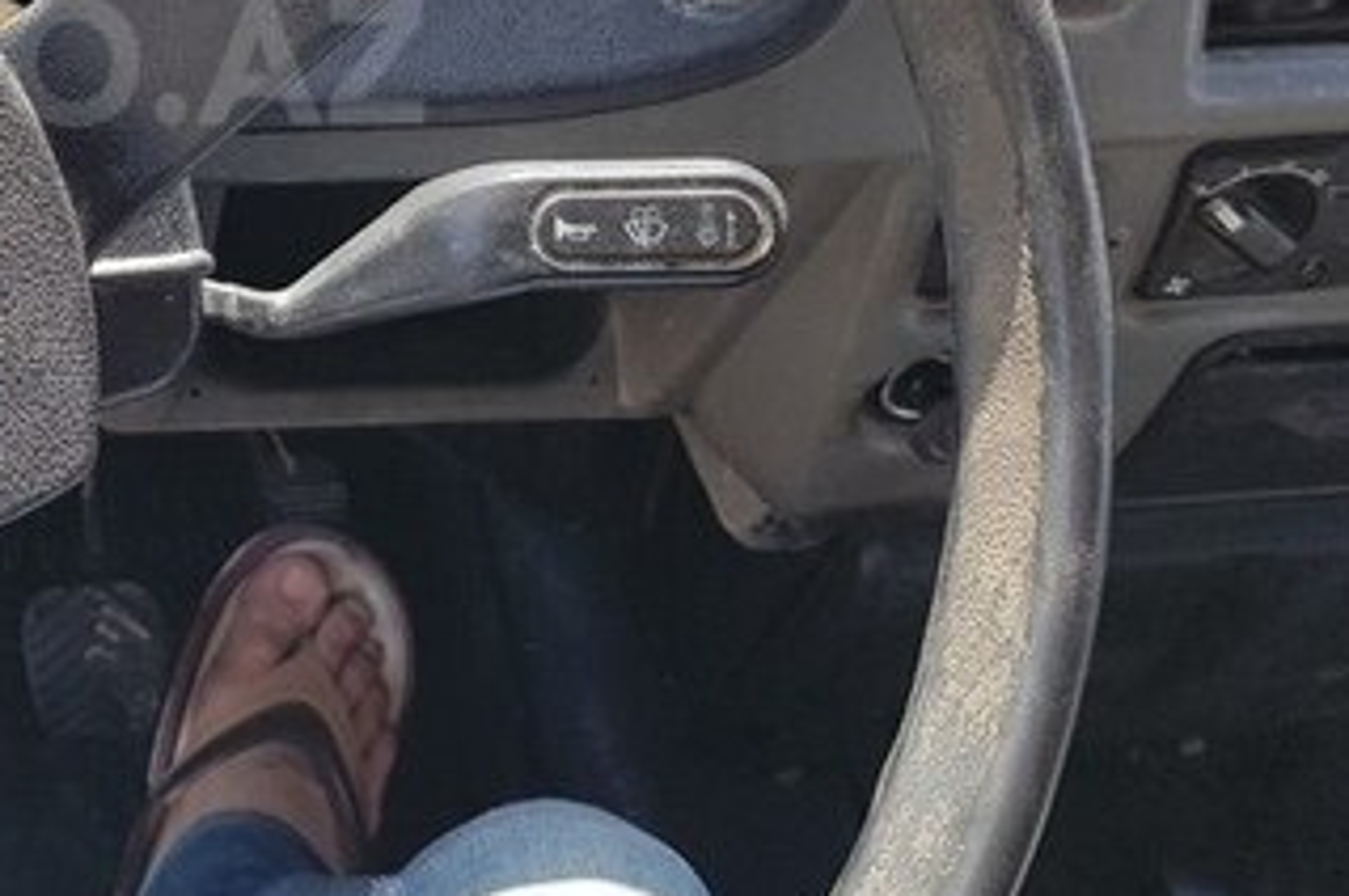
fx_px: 2096
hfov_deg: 32.7
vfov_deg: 23.4
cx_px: -8
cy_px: 61
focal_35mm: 56
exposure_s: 1/394
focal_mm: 4.2
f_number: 1.7
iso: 50
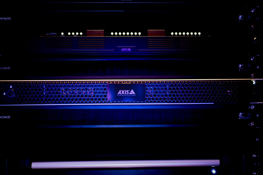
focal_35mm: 35
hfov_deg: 54.4
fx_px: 256
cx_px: 132
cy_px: 88
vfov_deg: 37.9
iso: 640
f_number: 1.8
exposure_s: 1/13
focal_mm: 35
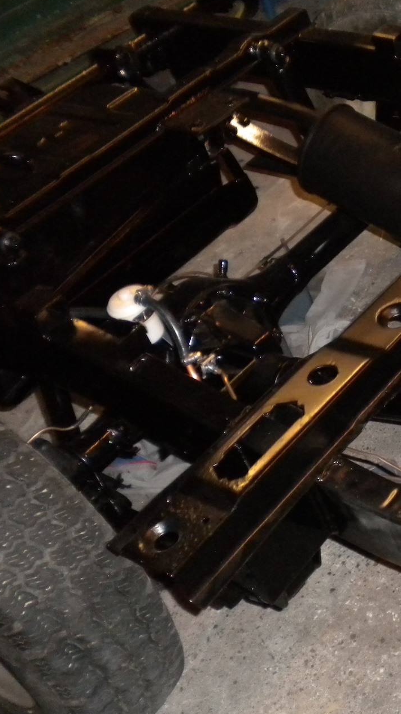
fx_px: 1096
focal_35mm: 58
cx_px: 500
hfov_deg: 19.4
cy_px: 354
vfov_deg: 36.0
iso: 400
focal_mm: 6.3
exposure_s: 1/30
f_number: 3.1
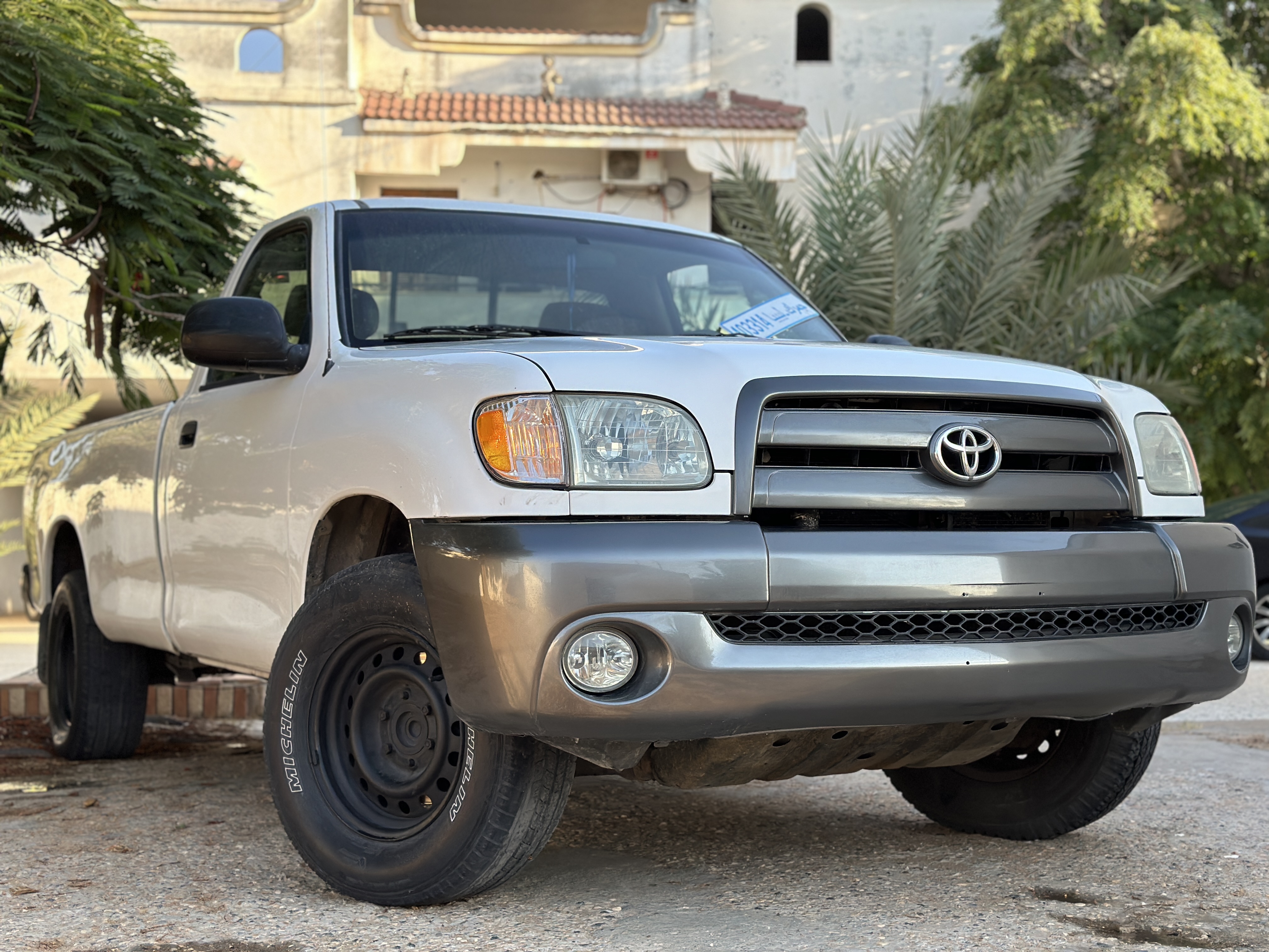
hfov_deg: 39.7
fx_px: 1760
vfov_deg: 30.3
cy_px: 476
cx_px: 634
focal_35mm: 48
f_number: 1.78
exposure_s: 1/1050
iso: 80
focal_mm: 6.86
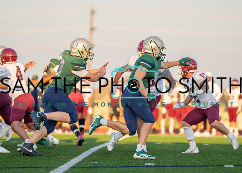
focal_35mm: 254
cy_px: 87
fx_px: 1745
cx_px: 126
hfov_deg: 7.9
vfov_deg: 5.7
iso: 250
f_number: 2.8
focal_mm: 200
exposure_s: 1/1250
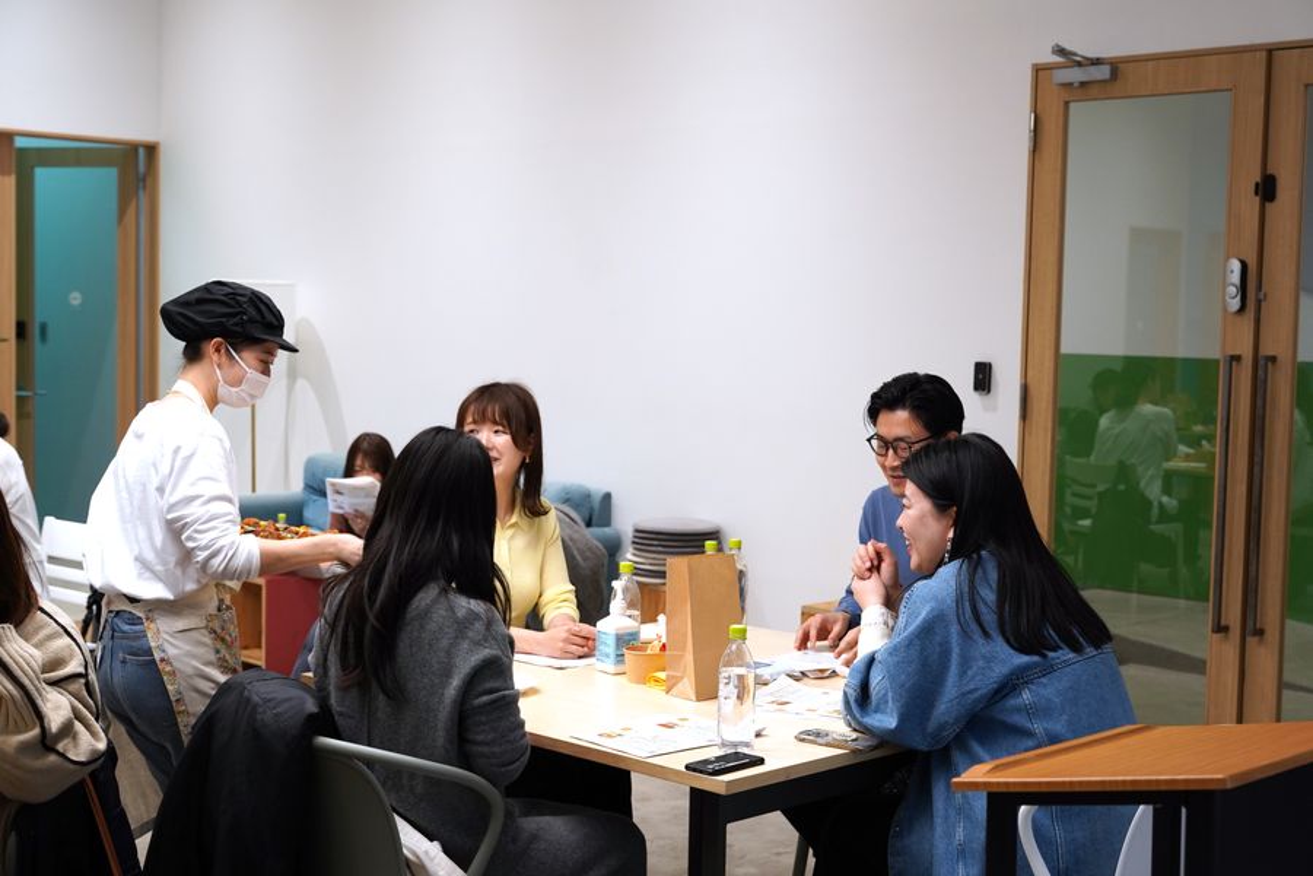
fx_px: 1823
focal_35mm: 50
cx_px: 656
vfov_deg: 27.0
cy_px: 438
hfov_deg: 39.6
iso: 1250
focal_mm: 50
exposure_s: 1/125
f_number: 5.6
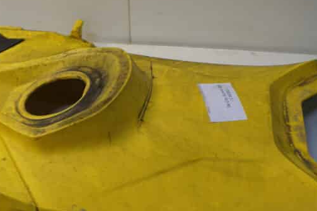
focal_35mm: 55
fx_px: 484
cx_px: 82
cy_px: 135
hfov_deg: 35.5
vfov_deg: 24.5
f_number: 4
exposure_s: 1/60
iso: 400
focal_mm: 18
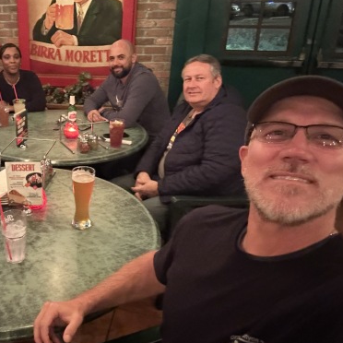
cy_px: 165
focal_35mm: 35
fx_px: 392
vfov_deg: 47.2
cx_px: 53
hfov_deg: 44.1
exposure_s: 1/15
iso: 800
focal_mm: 2.69
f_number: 1.9
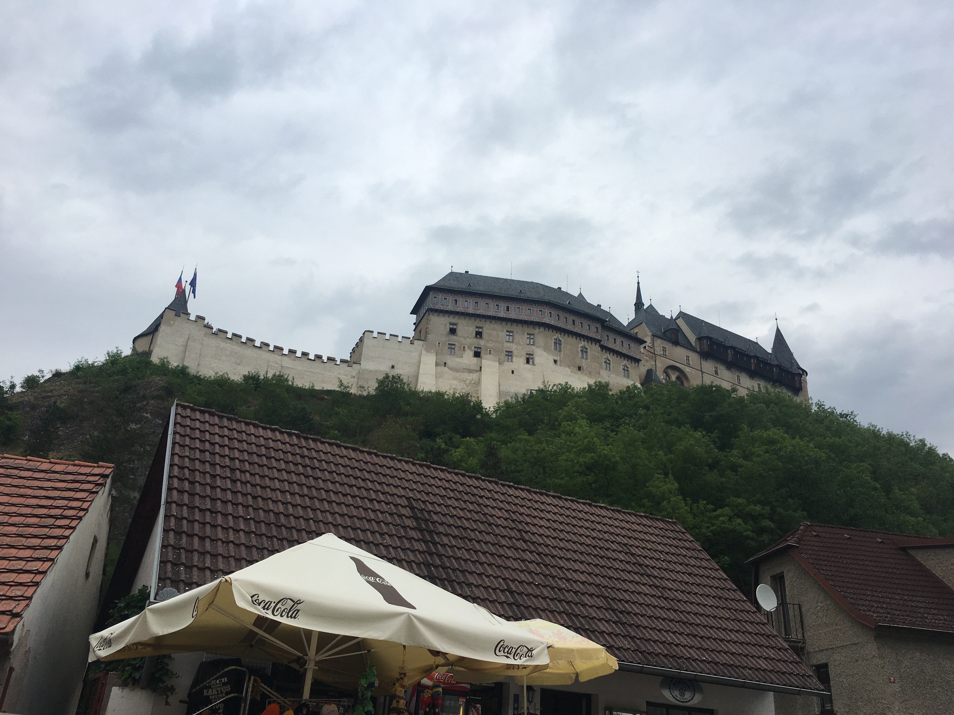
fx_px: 799
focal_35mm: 29
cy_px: 358
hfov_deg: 61.7
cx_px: 477
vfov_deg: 48.2
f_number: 2.2
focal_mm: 4.15
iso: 25
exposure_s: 1/1451
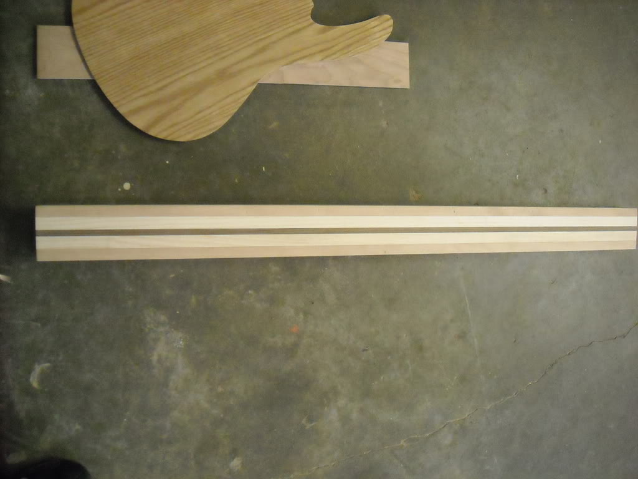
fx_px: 645
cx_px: 319
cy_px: 240
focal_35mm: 35
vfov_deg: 40.7
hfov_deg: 52.6
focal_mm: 5.7
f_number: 2.8
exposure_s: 1/52
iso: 800
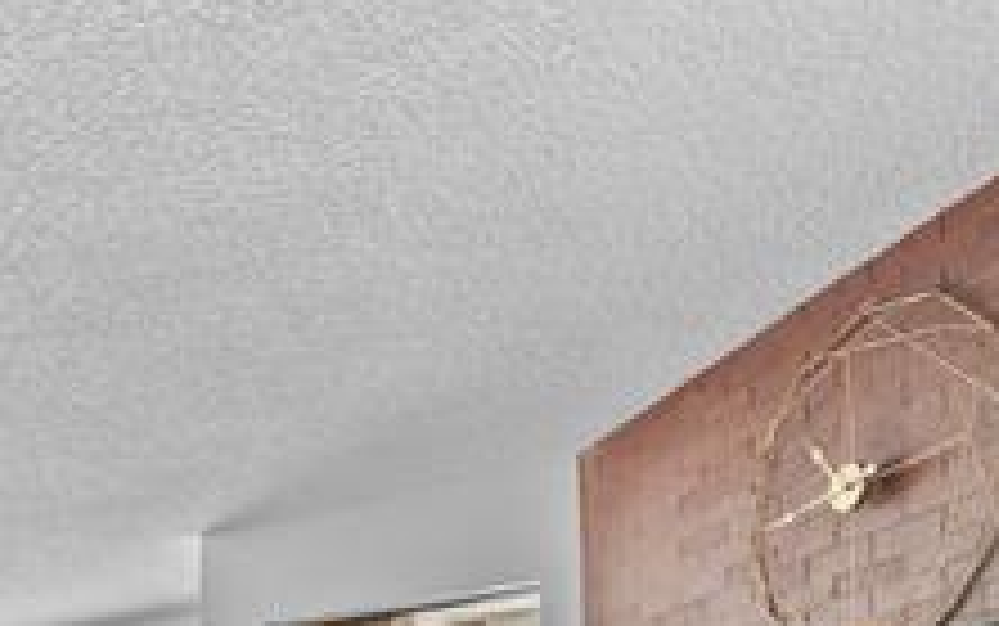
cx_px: -180
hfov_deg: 34.6
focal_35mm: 47
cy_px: 916
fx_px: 1280
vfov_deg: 22.8
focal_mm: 16
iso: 320
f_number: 10
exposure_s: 1/1.67
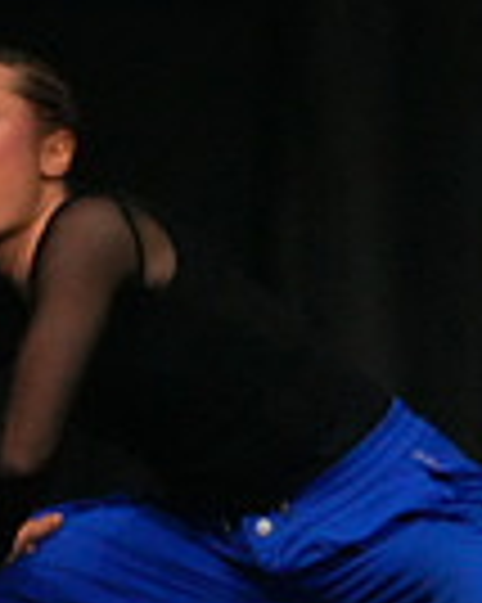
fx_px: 21779
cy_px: 646
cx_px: 1297
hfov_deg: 1.3
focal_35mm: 1220
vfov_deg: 1.6
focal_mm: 300
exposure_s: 1/1250
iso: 16000
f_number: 3.5
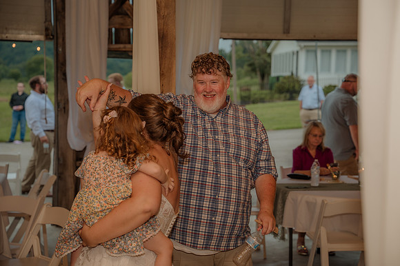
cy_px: 133
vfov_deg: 19.4
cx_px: 200
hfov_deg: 28.9
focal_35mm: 70
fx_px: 777
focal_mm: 70
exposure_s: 1/200
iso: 320
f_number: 4
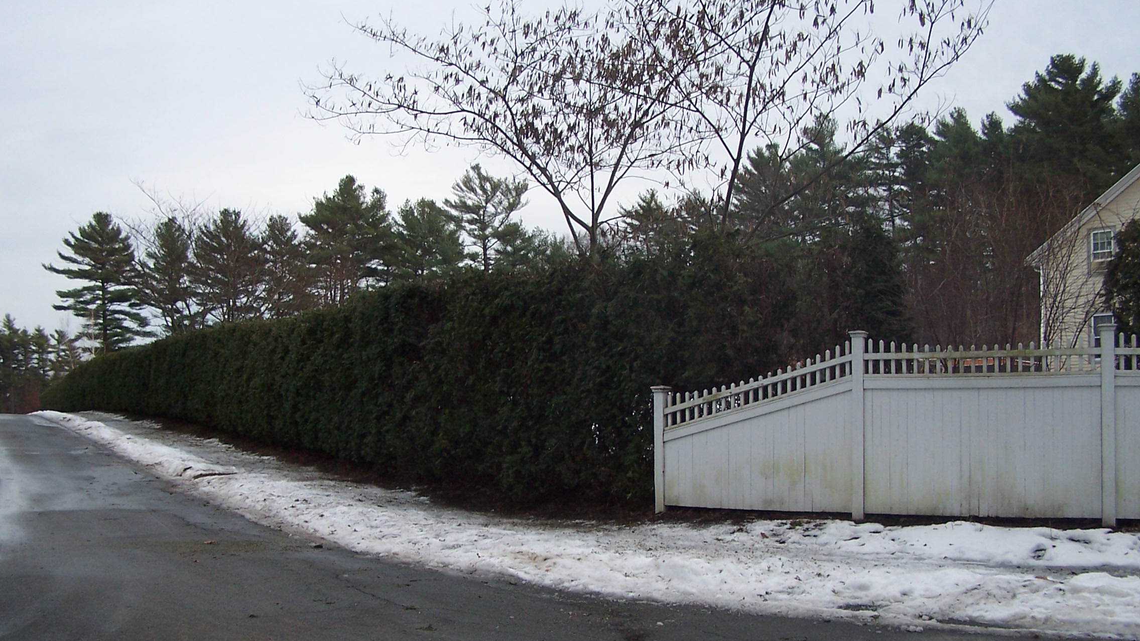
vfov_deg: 28.3
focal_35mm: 42
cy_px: 367
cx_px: 562
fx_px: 1269
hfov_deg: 48.4
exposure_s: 1/180
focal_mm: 6.3
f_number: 2.8
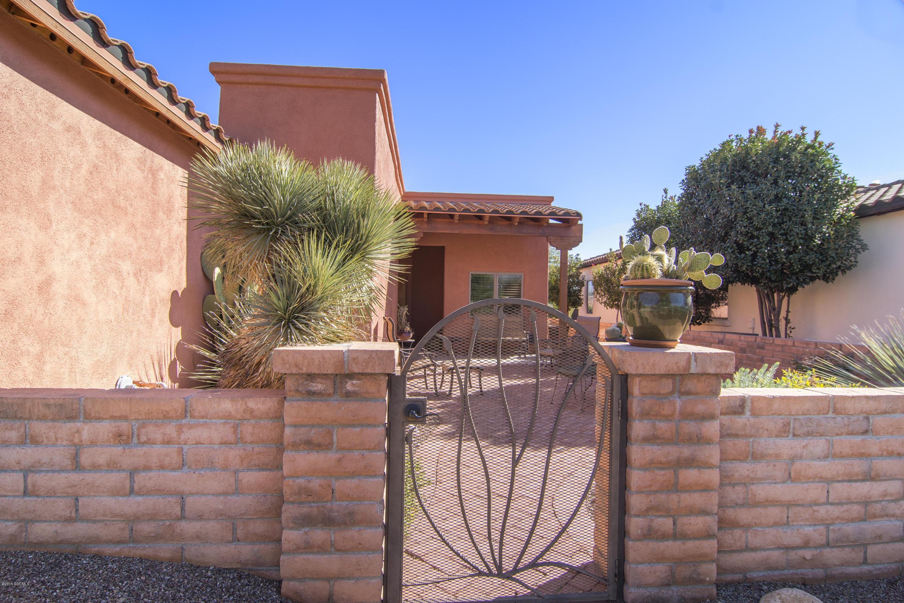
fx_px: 452
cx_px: 452
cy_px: 302
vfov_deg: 67.4
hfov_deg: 90.0
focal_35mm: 18
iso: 100
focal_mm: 12
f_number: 5.6
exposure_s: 1/125
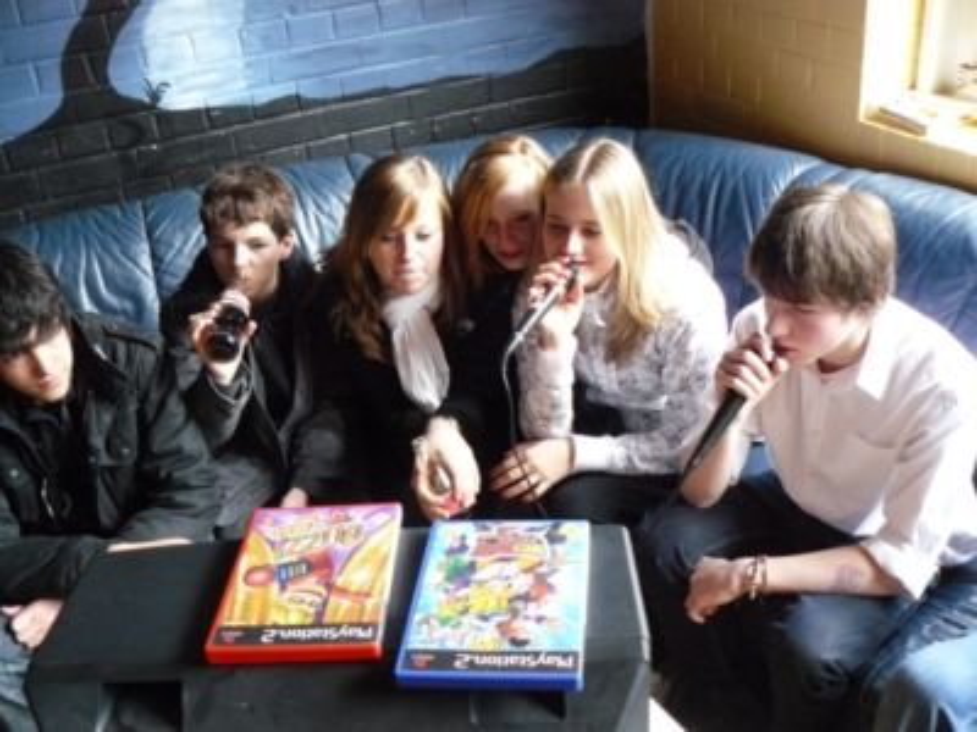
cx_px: 488
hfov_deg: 51.4
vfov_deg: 39.7
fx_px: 1016
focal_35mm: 36
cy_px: 366
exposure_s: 1/30
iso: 320
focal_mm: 6
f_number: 2.8
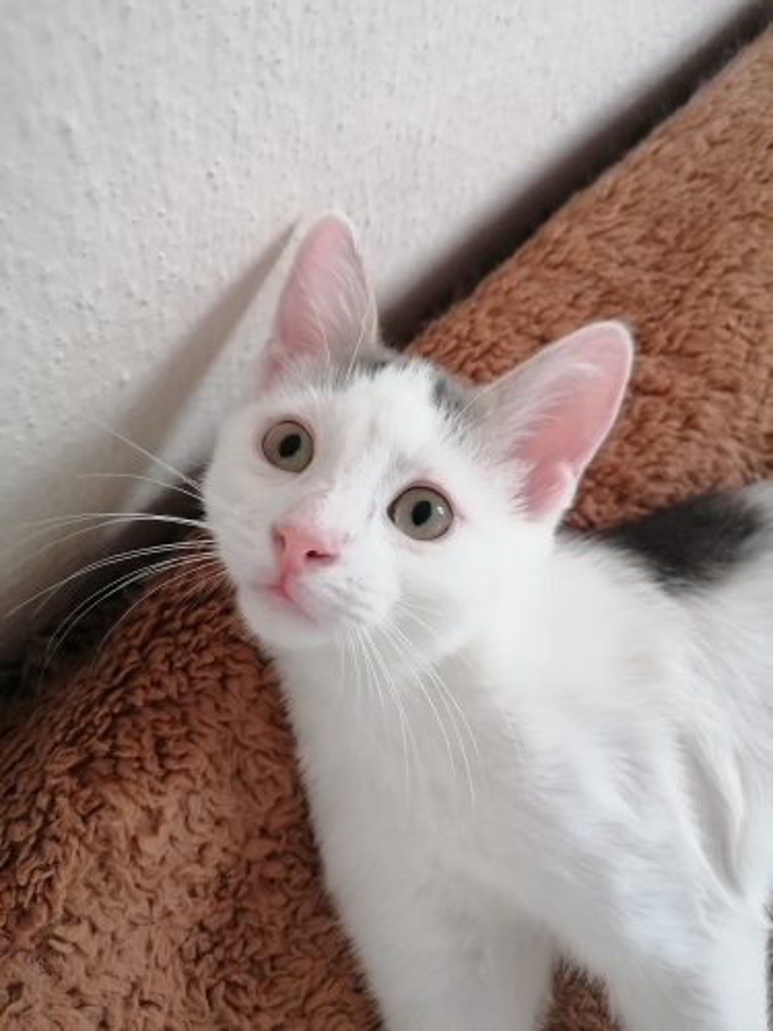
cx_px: 386
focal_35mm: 27
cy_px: 516
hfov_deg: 51.4
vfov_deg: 65.3
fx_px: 804
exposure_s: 1/50
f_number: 1.8
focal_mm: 4.75
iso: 500
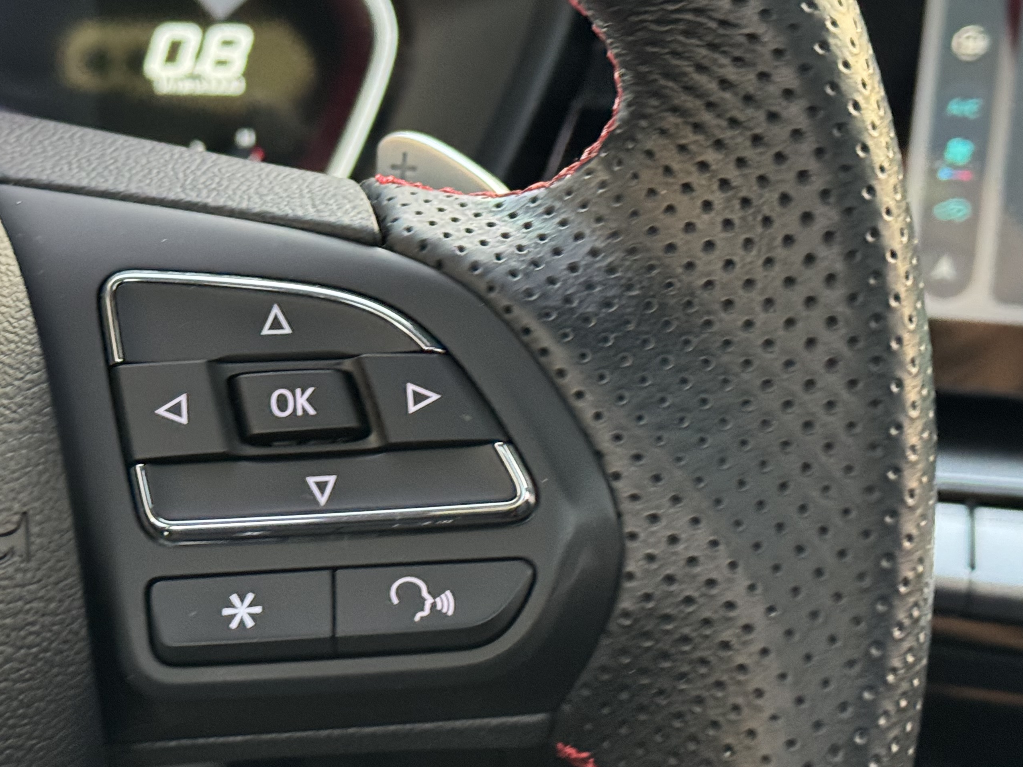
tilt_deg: -25.0
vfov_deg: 19.4
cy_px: 402
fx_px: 2246
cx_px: 301
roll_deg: -1.3
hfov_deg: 25.5
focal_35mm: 76
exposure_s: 1/40
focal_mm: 6.76
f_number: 1.78
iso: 320
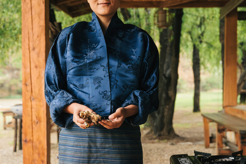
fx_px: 465
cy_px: 108
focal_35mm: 68
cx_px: 149
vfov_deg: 20.0
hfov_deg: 29.6
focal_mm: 36
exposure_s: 1/80
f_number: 3.2
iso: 6400
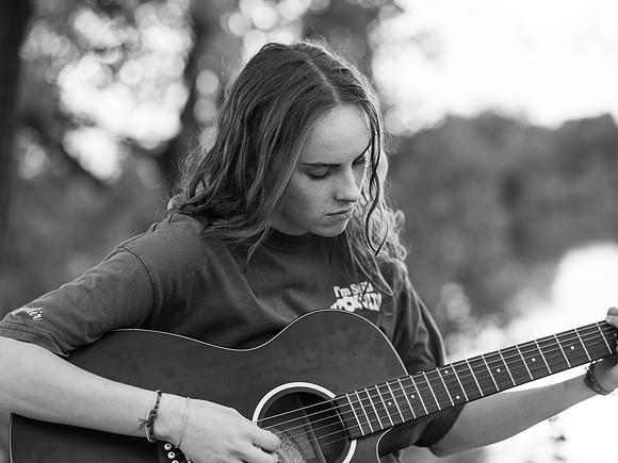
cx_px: 309
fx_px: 1642
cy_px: 232
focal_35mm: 92
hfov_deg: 21.3
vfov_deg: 16.1
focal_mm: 85
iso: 2500
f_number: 2.8
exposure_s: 1/200
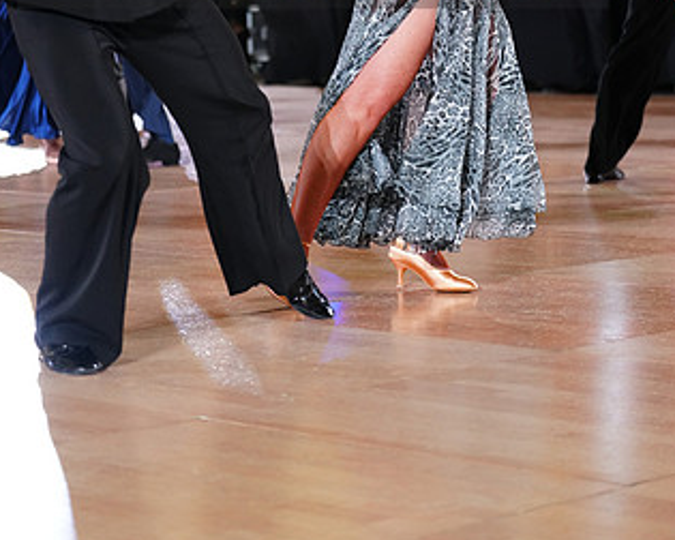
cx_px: 314
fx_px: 2417
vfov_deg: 12.5
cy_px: -62
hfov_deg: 15.9
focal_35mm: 121
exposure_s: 1/400
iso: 2500
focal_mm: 70
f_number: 2.8
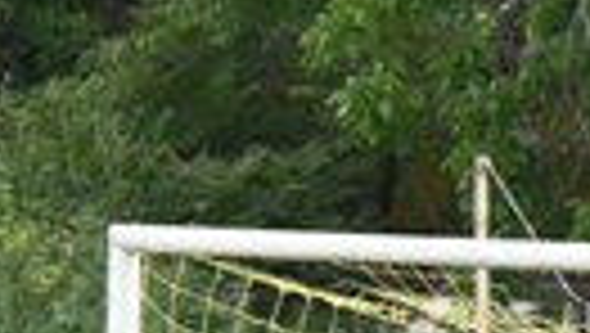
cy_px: 731
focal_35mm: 1415
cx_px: -671
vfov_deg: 0.9
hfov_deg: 1.5
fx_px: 22159
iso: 6400
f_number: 5.6
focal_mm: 185
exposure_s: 1/2000
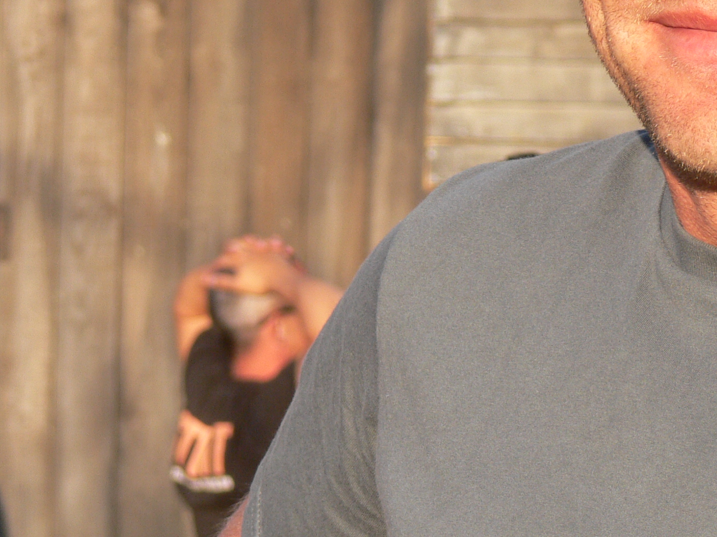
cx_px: 723
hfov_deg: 6.4
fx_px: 6378
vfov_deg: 4.8
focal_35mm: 308
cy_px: -47
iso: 80
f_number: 4.5
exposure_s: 1/100
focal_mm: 27.4
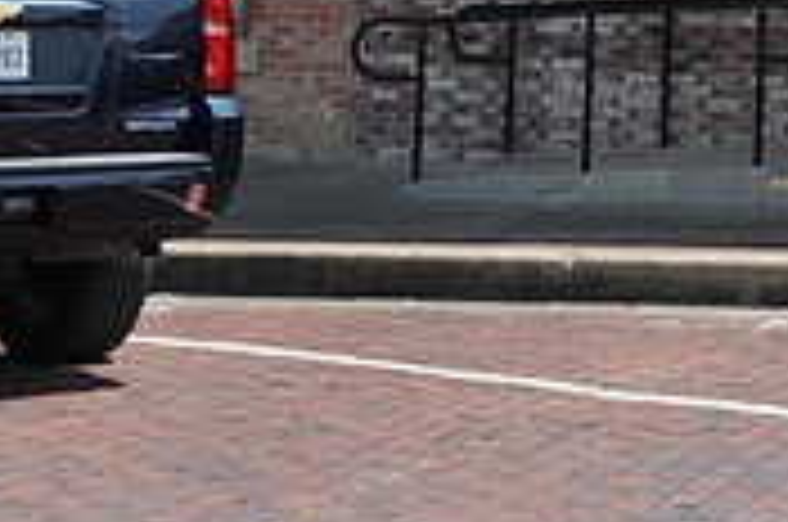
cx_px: 1121
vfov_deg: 10.2
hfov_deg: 15.0
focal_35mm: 129
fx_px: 2818
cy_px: -317
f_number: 8
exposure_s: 1/250
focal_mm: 26
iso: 200
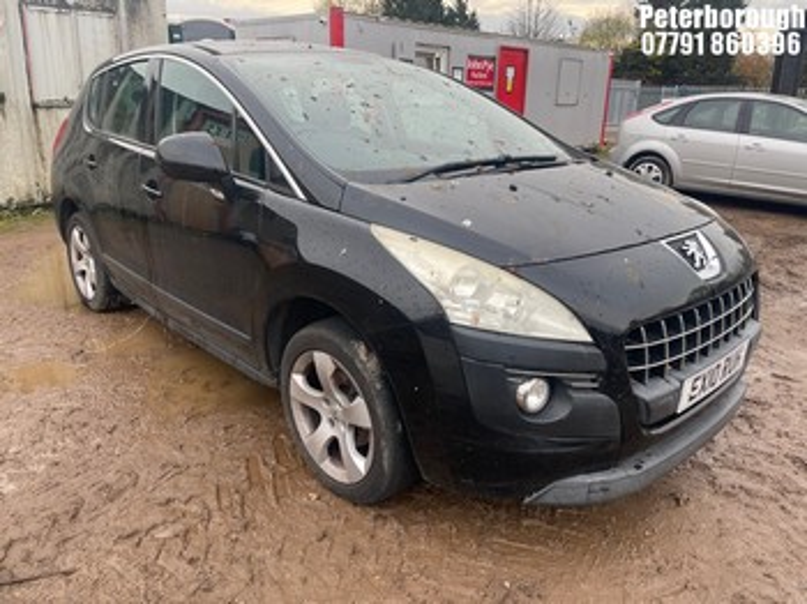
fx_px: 606
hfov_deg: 67.3
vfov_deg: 53.0
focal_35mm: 26
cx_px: 404
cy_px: 302
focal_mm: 4.2
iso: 32
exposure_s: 1/181
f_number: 1.6
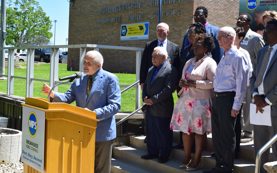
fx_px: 438
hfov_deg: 35.1
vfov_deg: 22.4
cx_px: 152
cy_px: 98
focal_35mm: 58
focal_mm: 32
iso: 400
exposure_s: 1/320
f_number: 10
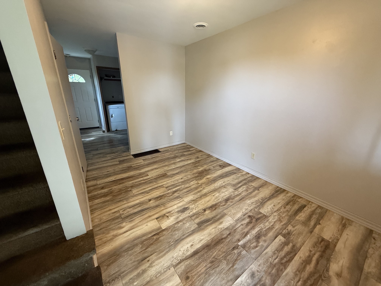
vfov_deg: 85.7
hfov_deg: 102.1
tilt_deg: -18.0
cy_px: 143
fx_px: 154
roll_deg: -0.4
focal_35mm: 14
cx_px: 190
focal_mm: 2.22
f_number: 2.2
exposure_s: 1/63
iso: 320
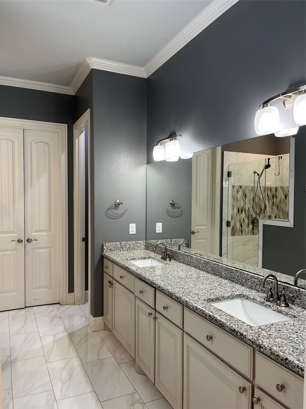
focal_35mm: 26
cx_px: 153
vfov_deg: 67.3
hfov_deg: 53.1
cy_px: 204
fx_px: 306
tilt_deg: -1.7
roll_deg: +0.7
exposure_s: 1/60
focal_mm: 5.1
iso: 80
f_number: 1.6
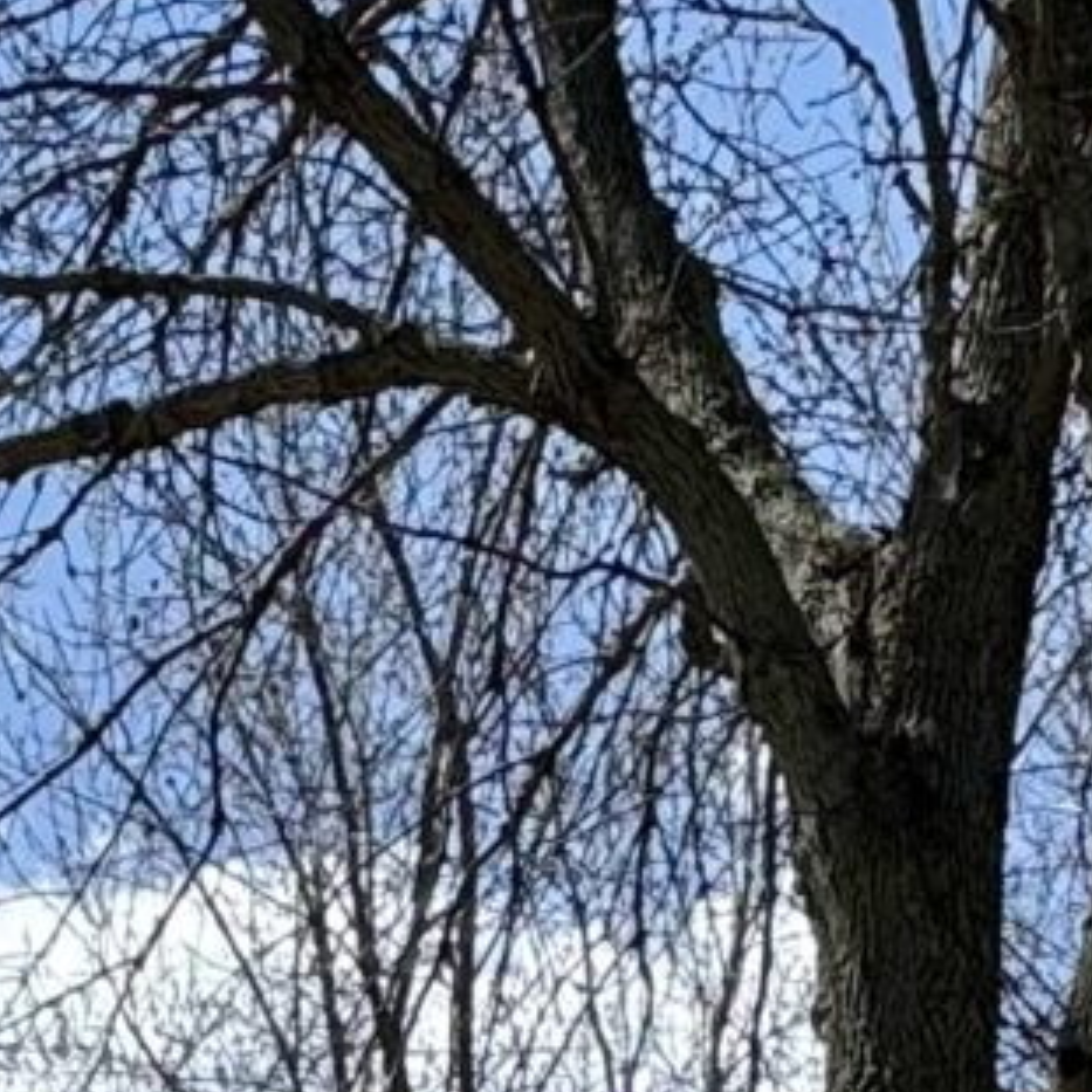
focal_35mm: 102
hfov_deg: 16.5
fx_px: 3640
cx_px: -151
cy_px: 2774
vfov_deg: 12.5
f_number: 2.2
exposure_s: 1/889
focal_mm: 2.22
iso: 40
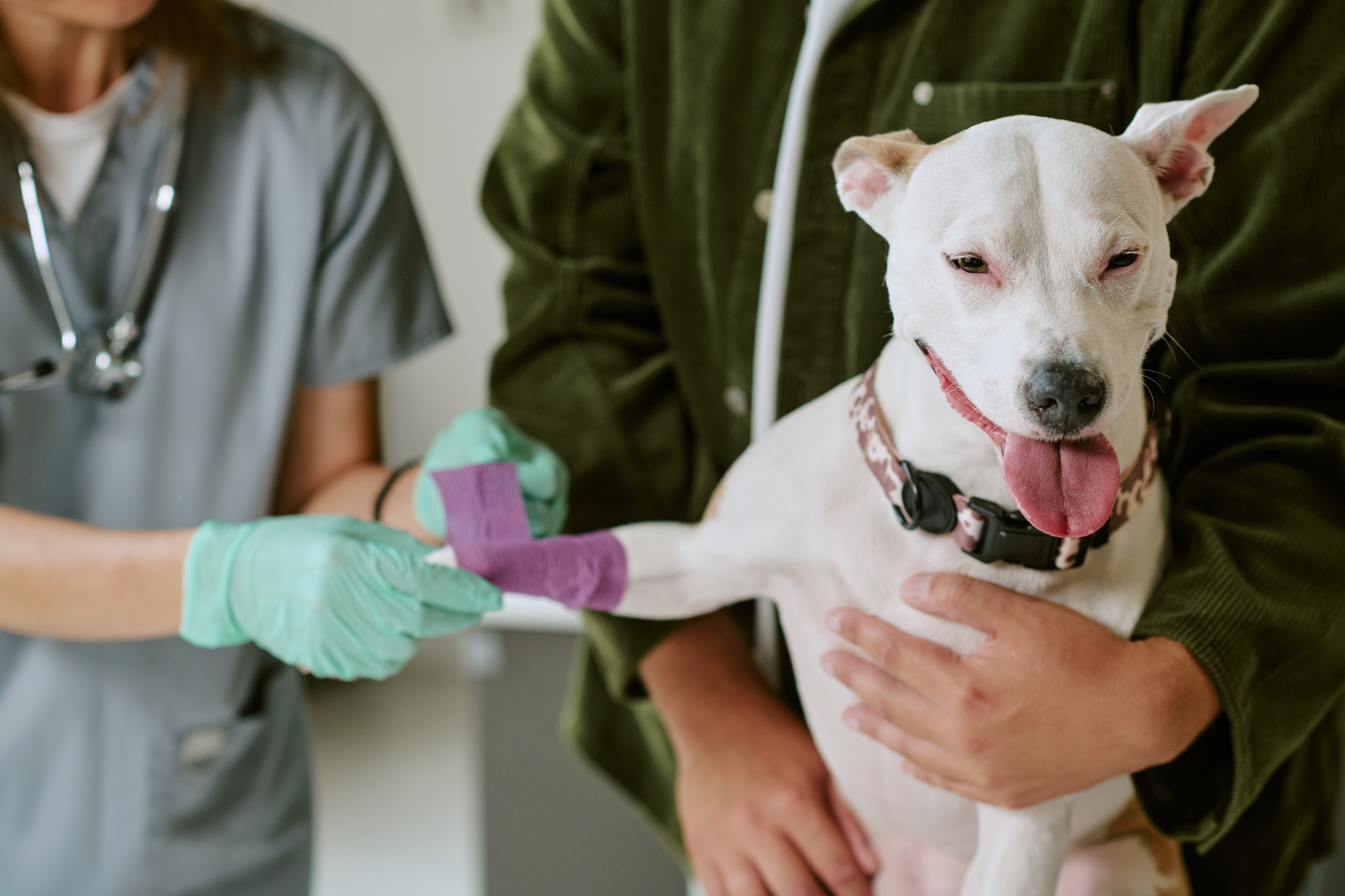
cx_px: 672
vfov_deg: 16.1
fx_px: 3175
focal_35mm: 85
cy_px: 448
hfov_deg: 23.9
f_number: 3.5
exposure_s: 1/200
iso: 800
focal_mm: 85
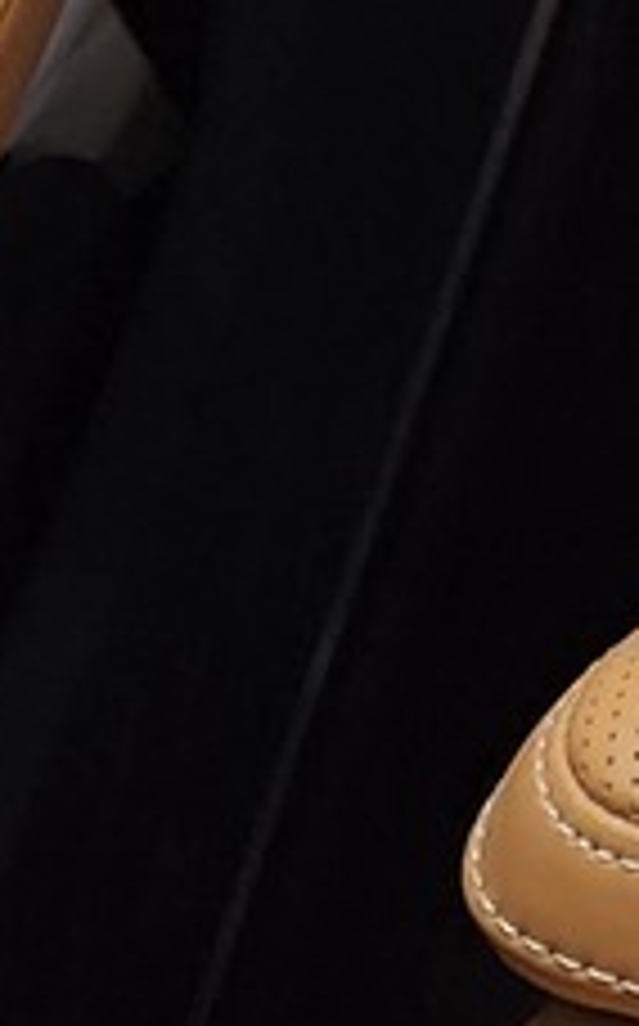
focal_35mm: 154
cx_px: 2200
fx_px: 4302
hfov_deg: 7.1
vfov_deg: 11.7
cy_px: -1256
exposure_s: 1/100
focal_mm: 5.4
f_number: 1.8
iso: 320
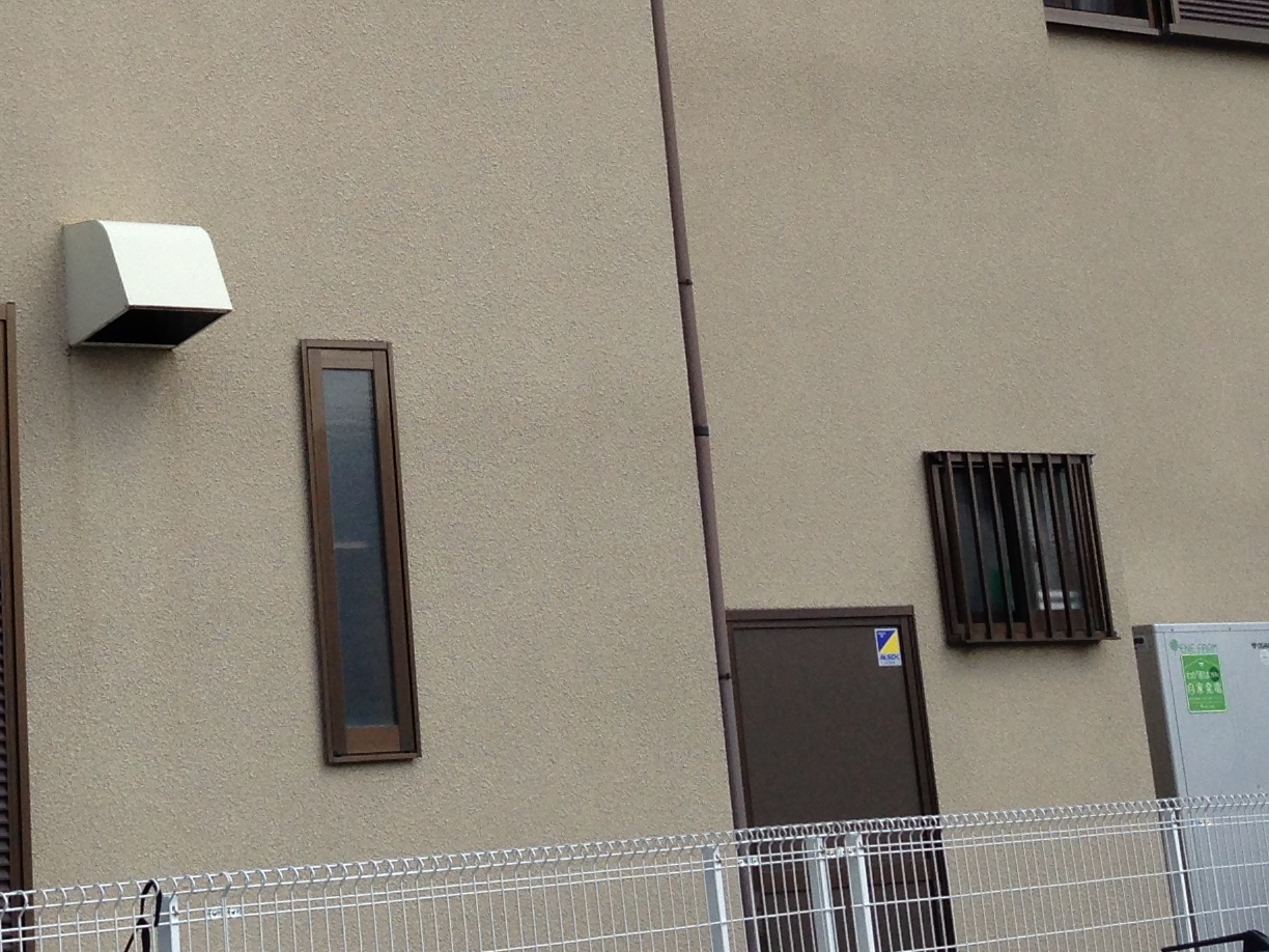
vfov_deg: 16.3
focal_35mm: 88
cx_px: 243
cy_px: -78
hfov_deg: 21.9
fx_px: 3226
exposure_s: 1/1869
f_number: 2.4
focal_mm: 4.12
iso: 64
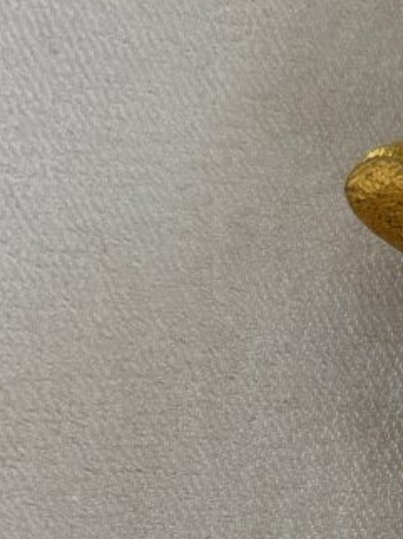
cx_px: 635
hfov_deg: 14.1
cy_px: 668
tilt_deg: -9.4
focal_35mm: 97
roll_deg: -0.7
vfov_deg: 19.0
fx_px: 1508
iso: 125
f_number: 1.6
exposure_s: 1/74
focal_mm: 5.96
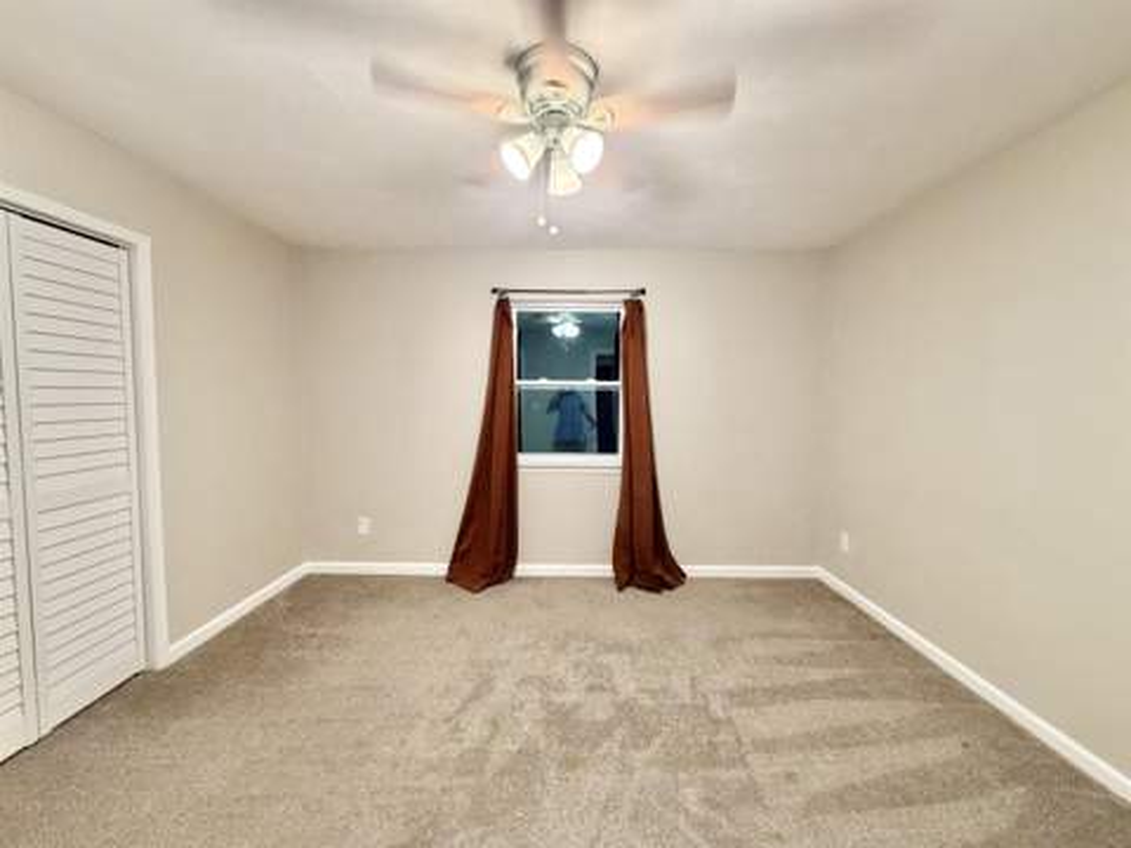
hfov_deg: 102.1
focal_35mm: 14
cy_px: 424
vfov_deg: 85.7
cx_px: 566
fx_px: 457
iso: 400
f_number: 2.2
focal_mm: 2.22
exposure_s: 1/60
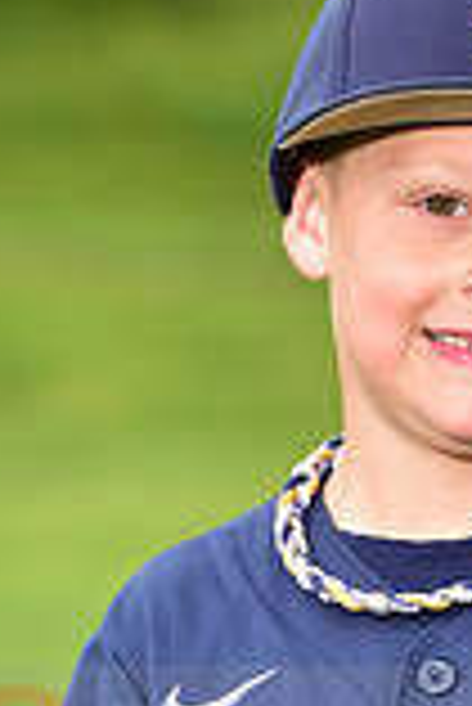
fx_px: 10498
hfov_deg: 2.6
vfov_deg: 3.8
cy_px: 728
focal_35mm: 535
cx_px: 438
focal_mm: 145
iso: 400
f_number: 5.6
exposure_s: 1/250
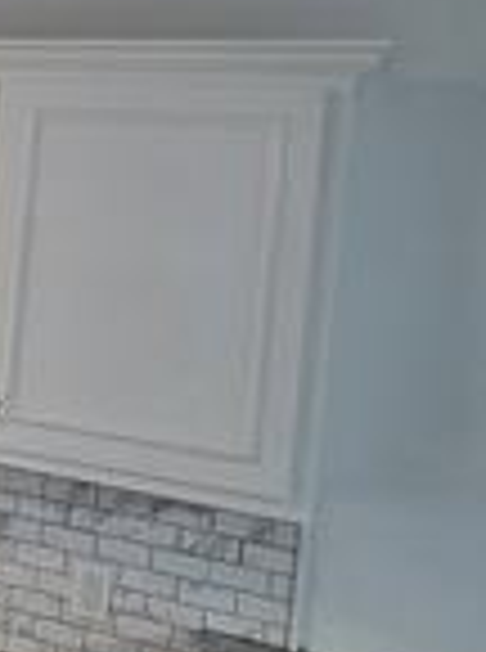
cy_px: 205
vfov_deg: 31.9
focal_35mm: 60
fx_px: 1128
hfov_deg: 17.0
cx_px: -522
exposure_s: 1/60
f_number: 1.9
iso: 250
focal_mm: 2.2
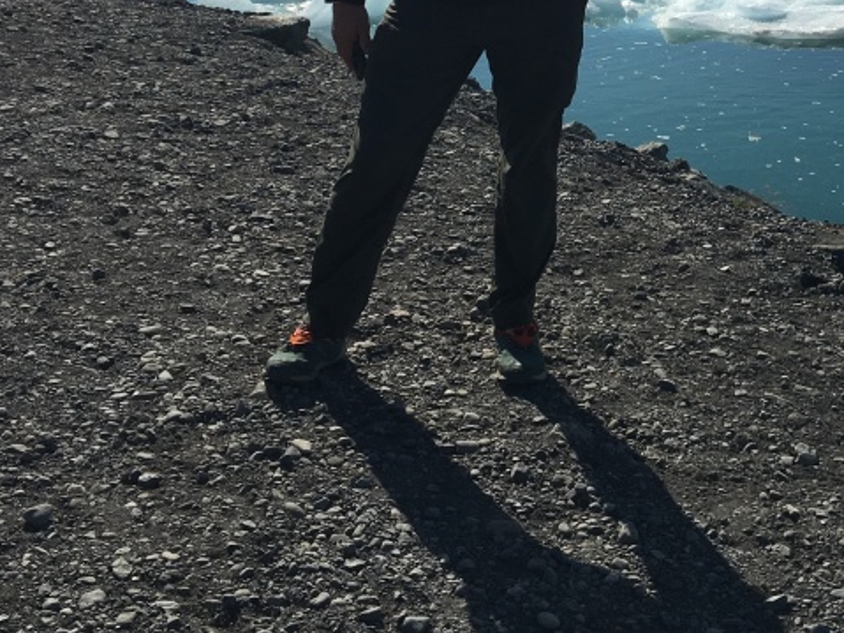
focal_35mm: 62
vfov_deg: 22.8
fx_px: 1511
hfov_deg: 30.3
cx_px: 694
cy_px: 11
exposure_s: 1/4274
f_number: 2.2
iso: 25
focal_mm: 4.15
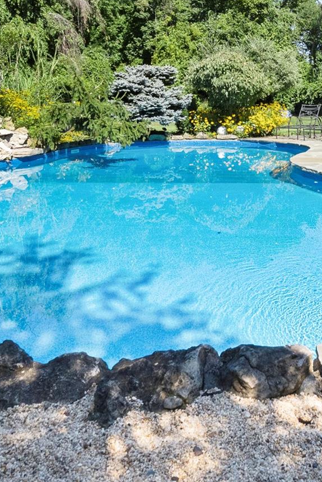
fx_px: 510
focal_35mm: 38
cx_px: 287
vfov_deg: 48.0
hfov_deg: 33.3
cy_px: 101
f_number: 14
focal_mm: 16
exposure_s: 1/800
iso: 2000
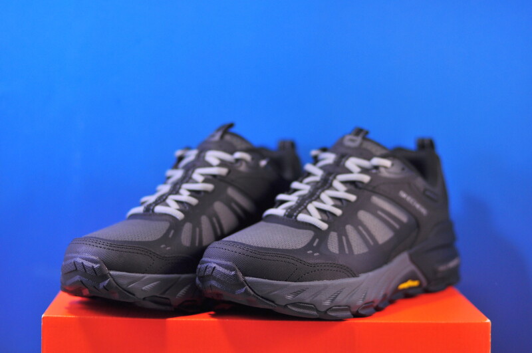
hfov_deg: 27.0
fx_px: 1107
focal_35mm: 75
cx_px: 266
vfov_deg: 18.1
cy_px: 176
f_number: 2
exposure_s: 1/320
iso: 250
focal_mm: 50
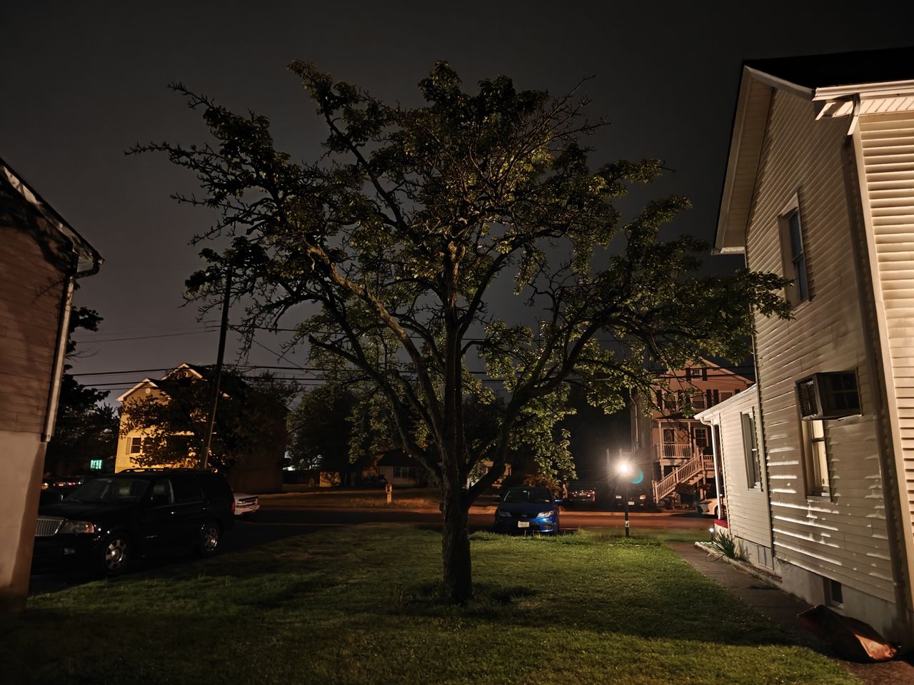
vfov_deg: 58.9
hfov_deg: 73.9
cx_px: 457
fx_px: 607
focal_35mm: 23
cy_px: 342
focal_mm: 6.06
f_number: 1.6
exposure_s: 1/7
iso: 10000
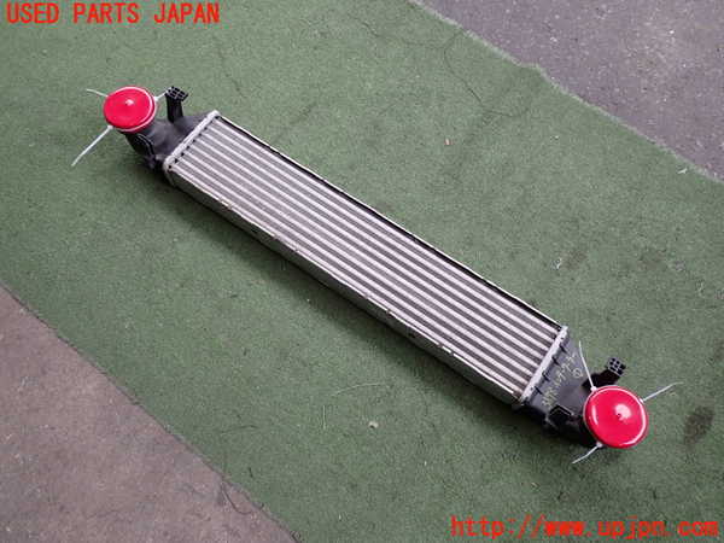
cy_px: 272
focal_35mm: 30
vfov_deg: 46.8
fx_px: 627
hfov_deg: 60.0
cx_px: 362
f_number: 2.3
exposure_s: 1/125
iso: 160
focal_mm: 5.4
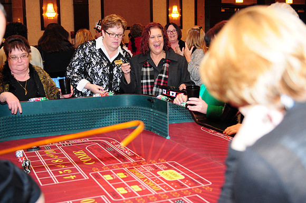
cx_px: 153
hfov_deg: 37.9
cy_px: 102
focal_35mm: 52
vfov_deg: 25.7
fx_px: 446
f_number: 2.8
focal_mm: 35
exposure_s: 1/60
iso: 800
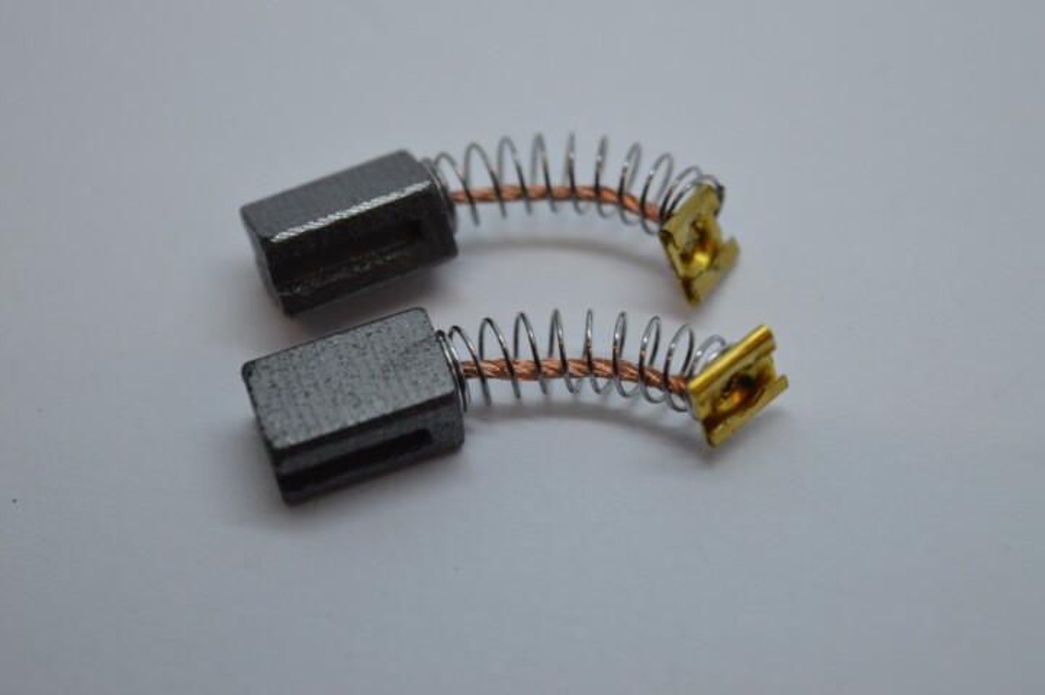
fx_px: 2393
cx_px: 522
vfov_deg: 16.5
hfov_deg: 24.6
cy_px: 348
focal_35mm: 82
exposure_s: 1/125
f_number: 5.6
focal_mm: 55
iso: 360
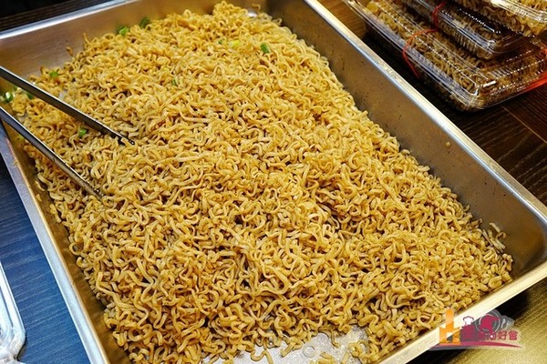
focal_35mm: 36
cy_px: 182
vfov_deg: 36.9
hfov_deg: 53.1
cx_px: 274
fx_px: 547
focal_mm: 24
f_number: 5.6
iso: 320
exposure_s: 1/30
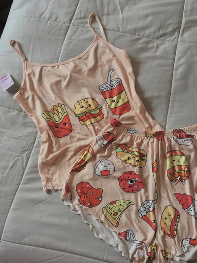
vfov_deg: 61.6
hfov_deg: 48.2
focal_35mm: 29
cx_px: 98
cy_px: 132
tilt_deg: -72.4
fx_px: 220
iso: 25
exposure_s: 1/33
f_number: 2.2
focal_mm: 4.15
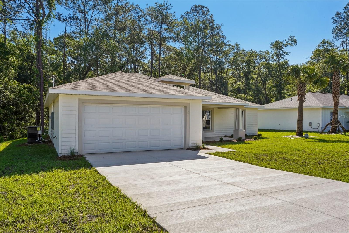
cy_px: 116
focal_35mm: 27
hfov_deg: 67.4
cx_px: 174
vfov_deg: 47.9
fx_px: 262
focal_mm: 27
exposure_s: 1/40
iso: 100
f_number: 20
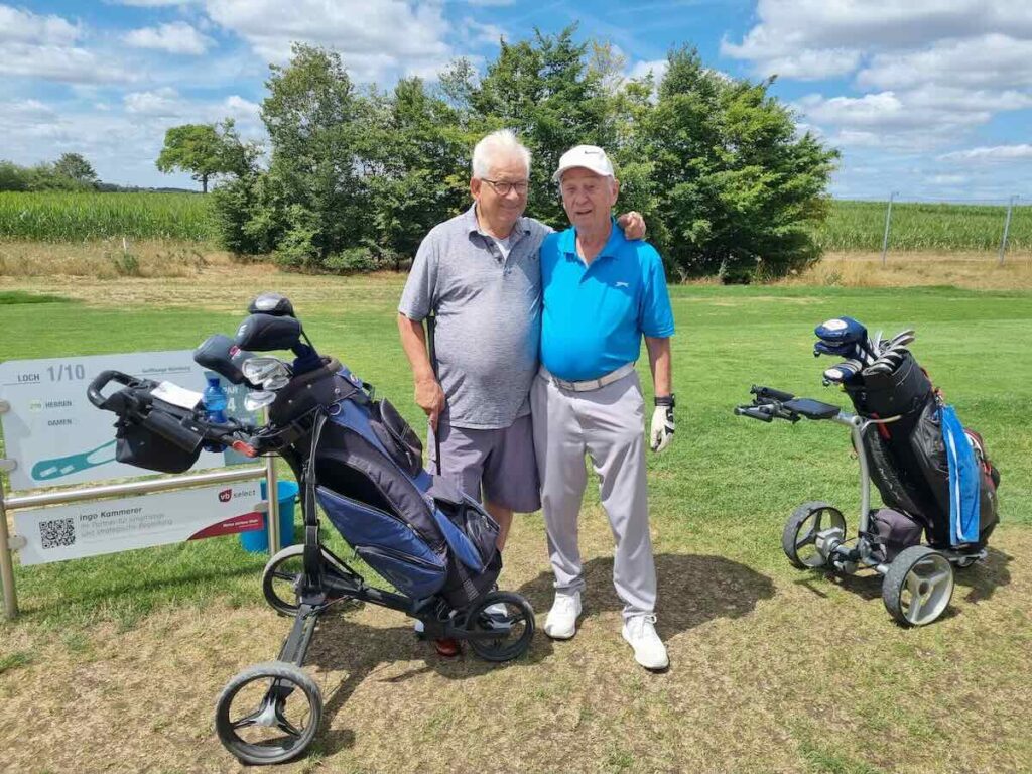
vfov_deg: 53.1
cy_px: 387
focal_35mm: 26
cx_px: 516
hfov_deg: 67.3
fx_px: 775
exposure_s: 1/2888
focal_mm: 5.4
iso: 50
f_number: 1.8
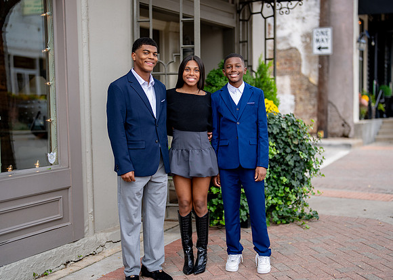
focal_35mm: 55
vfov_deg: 26.0
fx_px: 608
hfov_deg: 35.8
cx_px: 215
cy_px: 139
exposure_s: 1/2000
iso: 100
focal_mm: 50
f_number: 1.2
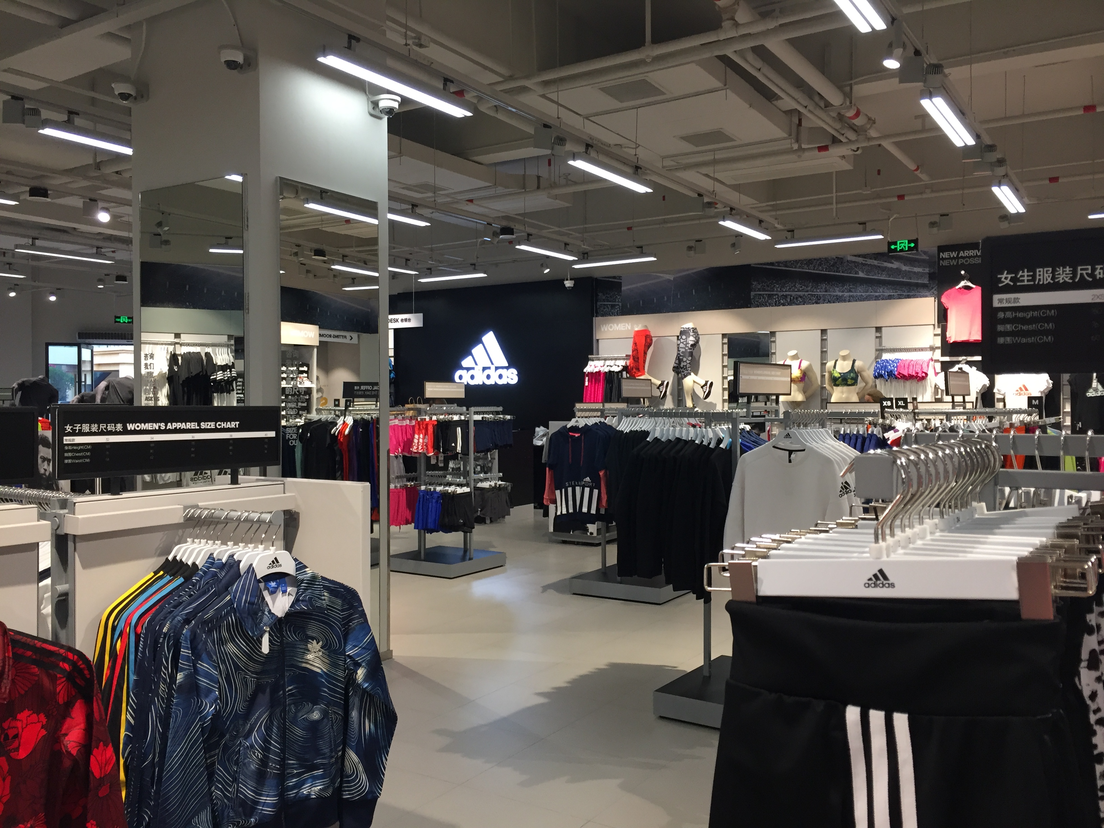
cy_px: 414
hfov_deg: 61.7
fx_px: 925
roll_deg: -1.2
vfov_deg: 48.2
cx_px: 552
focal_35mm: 29
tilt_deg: +0.9
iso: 50
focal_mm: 4.15
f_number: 2.2
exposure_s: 1/33
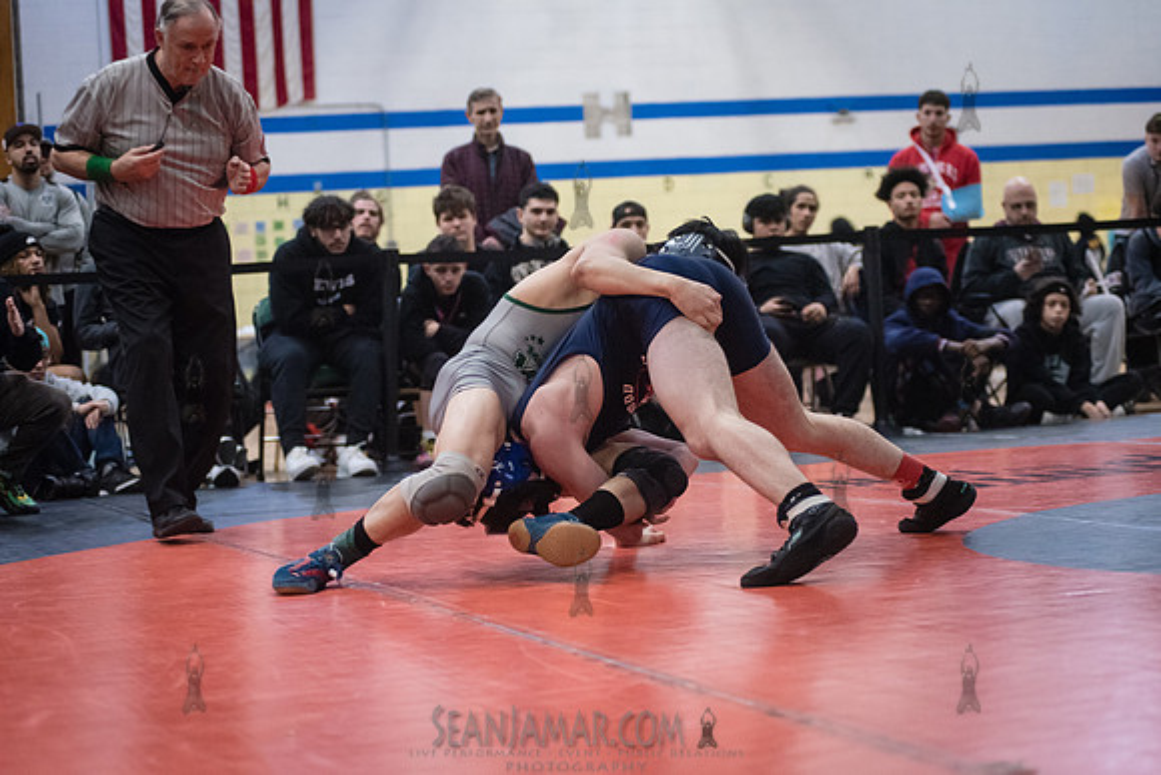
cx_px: 580
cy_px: 388
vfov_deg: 15.9
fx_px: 2774
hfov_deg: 23.6
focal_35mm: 86
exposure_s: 1/500
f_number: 3.5
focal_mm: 86
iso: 8000
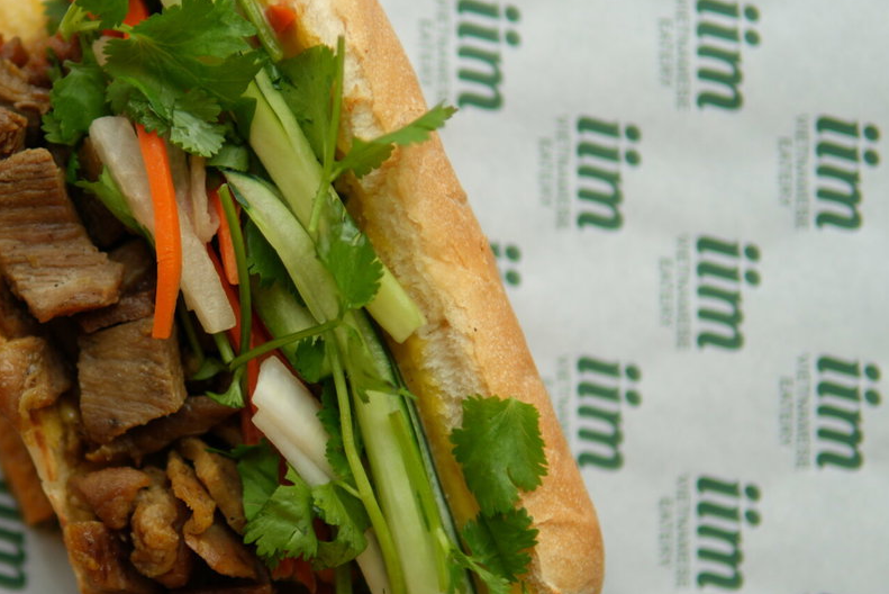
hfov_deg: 22.1
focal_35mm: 91
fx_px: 2248
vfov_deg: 15.0
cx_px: 211
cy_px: 343
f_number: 1.4
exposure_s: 1/50
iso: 160
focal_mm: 30
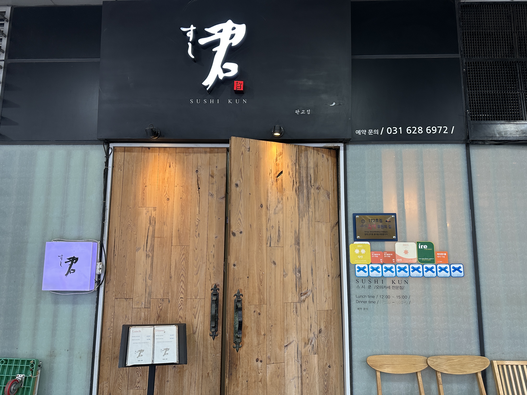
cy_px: 198
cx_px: 264
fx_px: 365
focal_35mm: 24
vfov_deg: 56.8
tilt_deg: +8.4
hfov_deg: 71.6
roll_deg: -1.5
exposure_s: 1/60
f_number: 1.78
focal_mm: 6.86
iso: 160
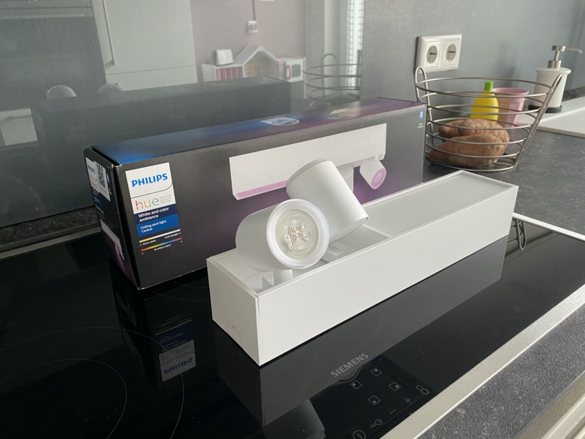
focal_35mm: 26
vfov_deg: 53.1
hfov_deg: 67.3
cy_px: 220
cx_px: 292
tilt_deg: -24.5
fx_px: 439
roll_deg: +0.7
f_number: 1.8
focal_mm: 4.25
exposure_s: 1/60
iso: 320
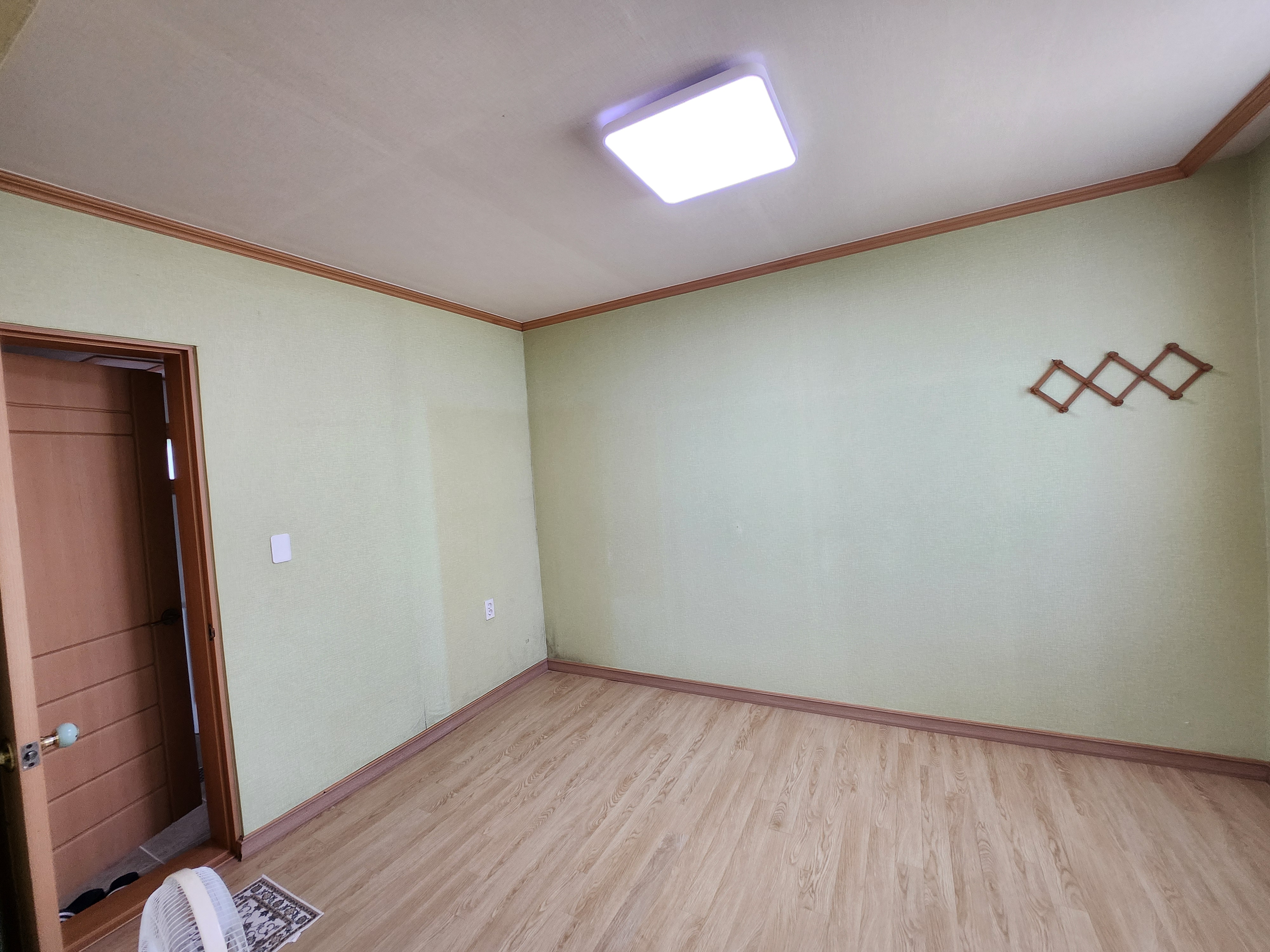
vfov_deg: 89.9
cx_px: 635
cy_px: 476
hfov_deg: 106.2
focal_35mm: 13
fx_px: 477
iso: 100
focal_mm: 1.7
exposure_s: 1/60
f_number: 2.2
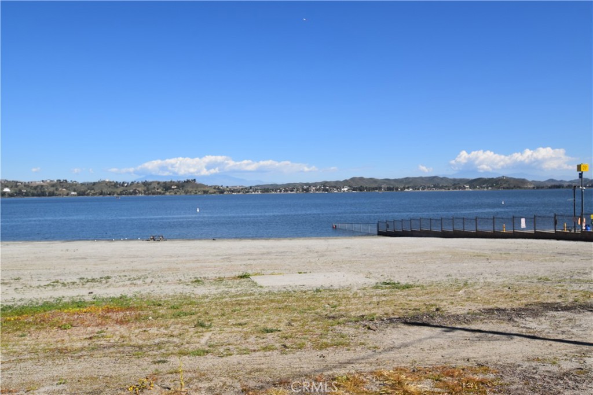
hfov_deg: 61.9
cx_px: 296
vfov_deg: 43.6
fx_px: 494
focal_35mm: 30
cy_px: 198
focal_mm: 20
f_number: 11
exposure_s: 1/500
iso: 200
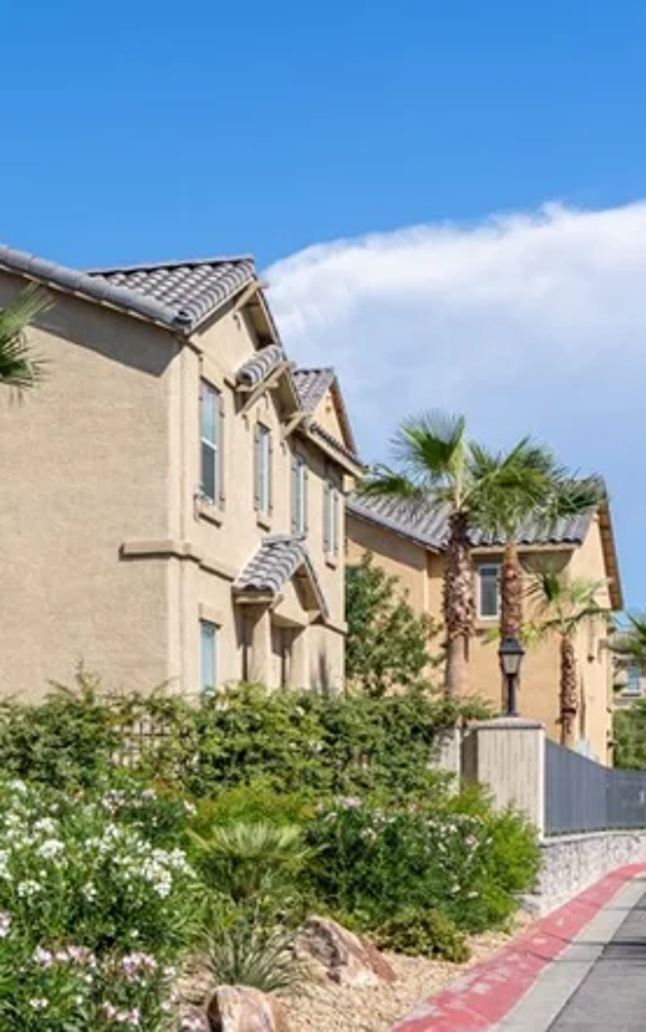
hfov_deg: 17.4
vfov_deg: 28.1
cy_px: 644
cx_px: -7
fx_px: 2056
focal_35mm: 73
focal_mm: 31
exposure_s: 1/1000
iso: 200
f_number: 6.3
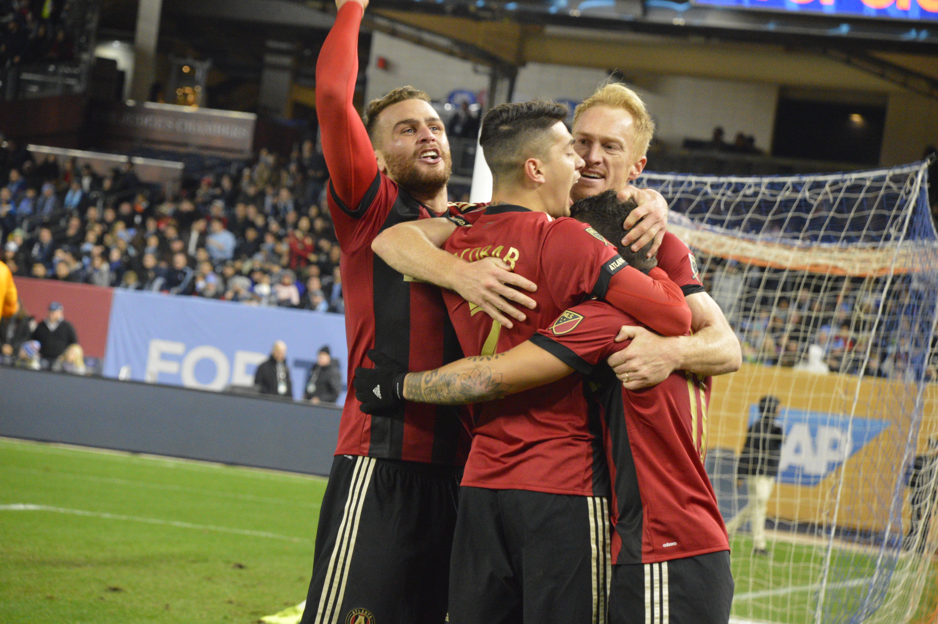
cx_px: 469
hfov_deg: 11.0
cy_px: 312
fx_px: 4881
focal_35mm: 188
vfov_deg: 7.3
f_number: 5.6
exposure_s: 1/250
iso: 3200
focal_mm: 125
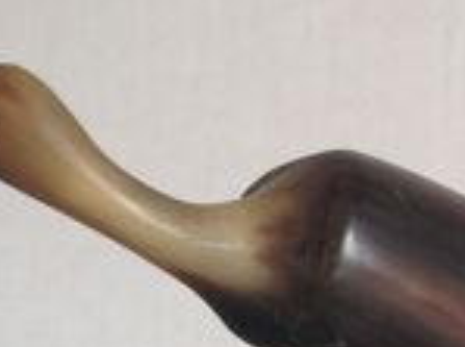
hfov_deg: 17.4
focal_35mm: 113
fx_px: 1514
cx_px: 275
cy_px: 402
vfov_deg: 12.8
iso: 50
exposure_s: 1/17
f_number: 2.4
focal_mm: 4.28
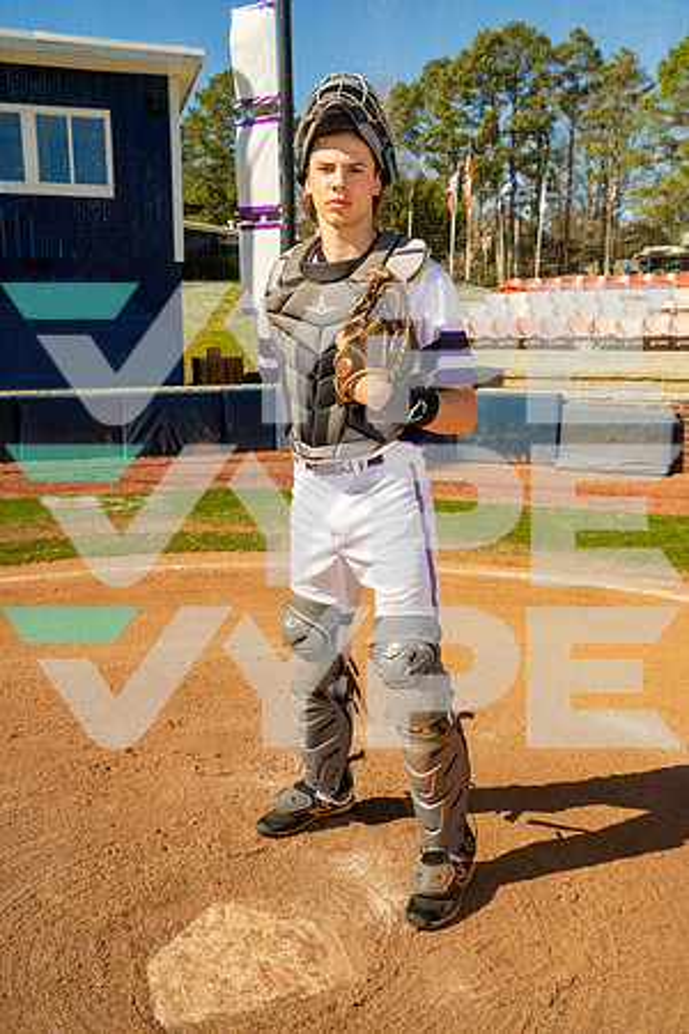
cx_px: 344
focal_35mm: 34
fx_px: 976
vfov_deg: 55.8
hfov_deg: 38.9
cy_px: 517
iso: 100
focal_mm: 34
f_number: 8
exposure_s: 1/125
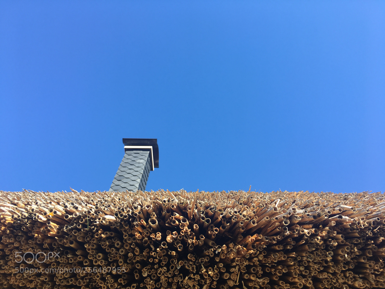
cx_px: 192
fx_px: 323
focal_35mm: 29
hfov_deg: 61.7
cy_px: 144
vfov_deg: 48.2
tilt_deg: +61.3
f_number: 2.2
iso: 25
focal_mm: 4.15
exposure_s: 1/434
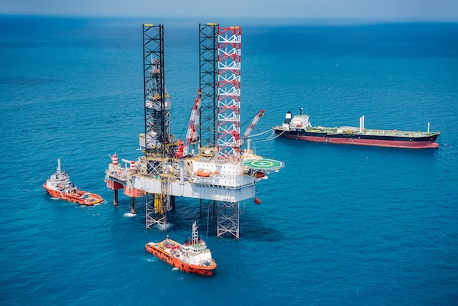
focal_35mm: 50
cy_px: 153
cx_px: 229
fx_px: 636
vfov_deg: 27.0
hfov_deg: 39.6
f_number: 4
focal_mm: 50
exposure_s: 1/1600
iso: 800
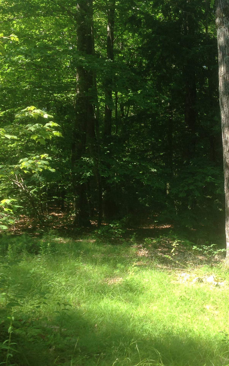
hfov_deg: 25.7
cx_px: 155
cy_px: 184
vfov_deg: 40.3
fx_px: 499
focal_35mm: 50
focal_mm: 4.28
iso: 50
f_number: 2.4
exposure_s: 1/280
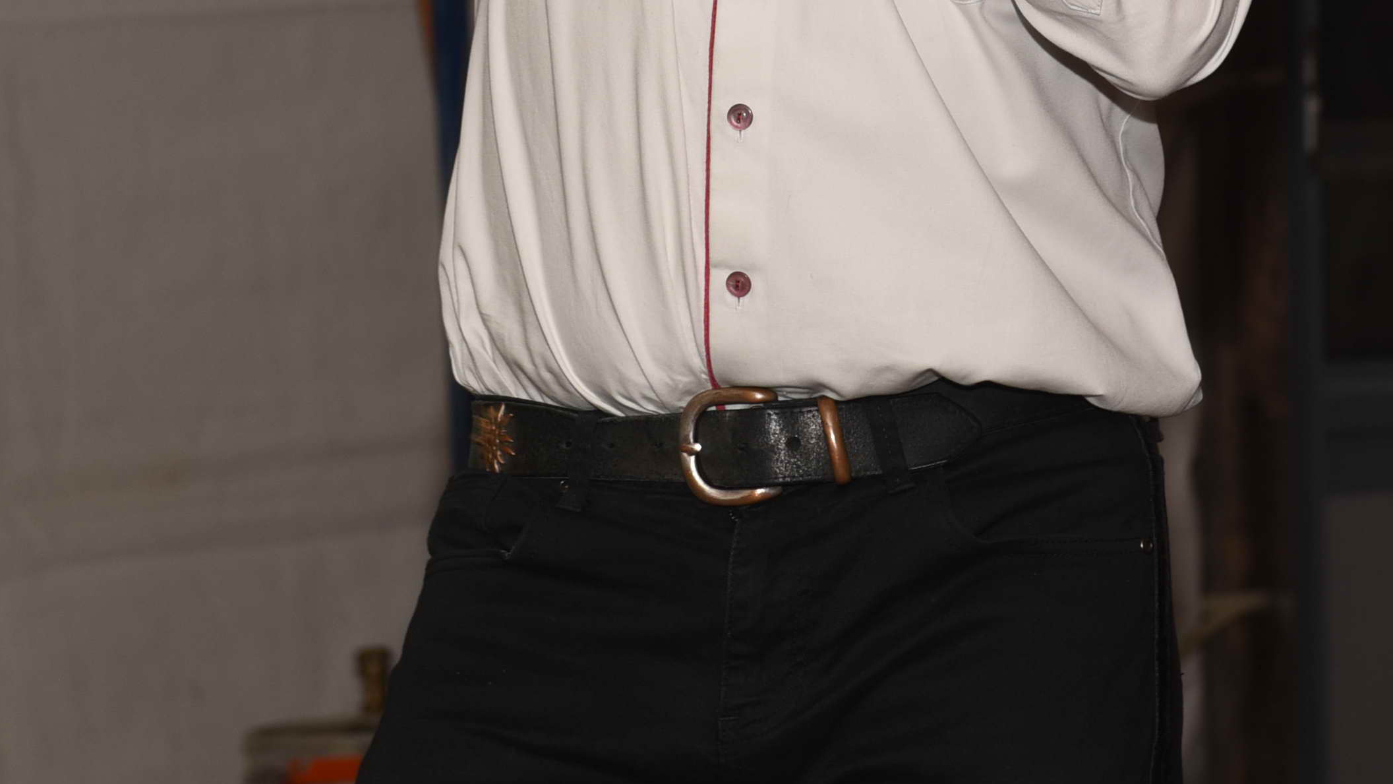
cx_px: 813
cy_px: -533
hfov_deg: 12.0
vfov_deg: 6.7
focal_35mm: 179
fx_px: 6612
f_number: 5
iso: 200
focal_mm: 60
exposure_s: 1/60
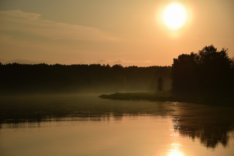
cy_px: 78
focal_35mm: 112
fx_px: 731
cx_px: 117
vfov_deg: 12.2
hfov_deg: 18.2
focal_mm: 75
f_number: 5.6
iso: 100
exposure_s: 1/3200
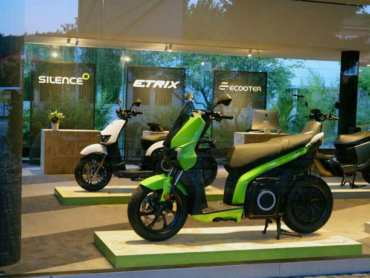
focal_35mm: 56
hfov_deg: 34.3
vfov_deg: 26.1
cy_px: 139
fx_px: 599
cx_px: 185
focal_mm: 28
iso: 3200
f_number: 3.6
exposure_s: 1/50
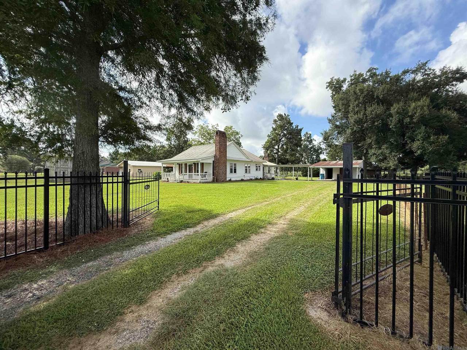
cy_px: 175
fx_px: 189
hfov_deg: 102.1
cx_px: 234
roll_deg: +0.8
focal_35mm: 14
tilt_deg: -1.8
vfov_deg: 85.7
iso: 50
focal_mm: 2.22
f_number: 2.2
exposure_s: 1/1312
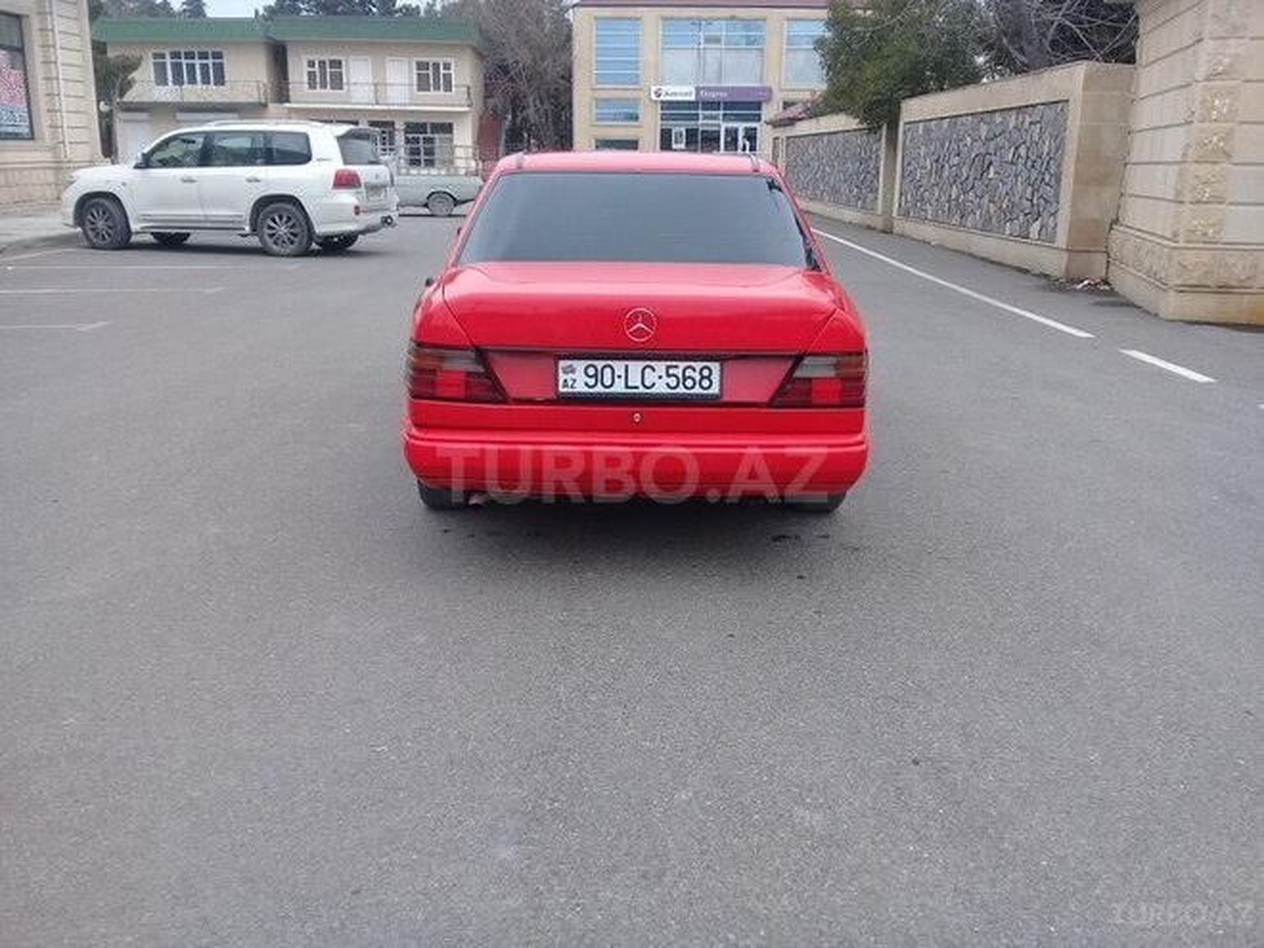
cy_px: 474
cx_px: 632
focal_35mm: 31
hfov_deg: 58.4
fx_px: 1132
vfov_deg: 45.4
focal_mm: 3.3
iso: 50
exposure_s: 1/323
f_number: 2.2
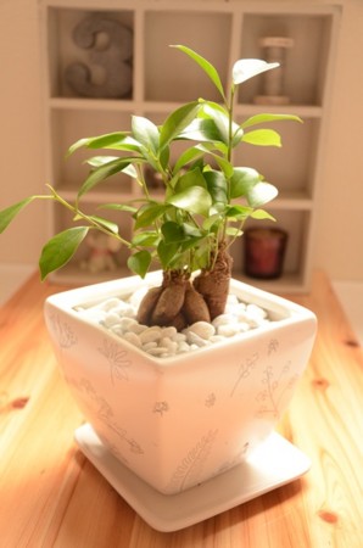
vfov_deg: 43.7
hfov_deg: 29.7
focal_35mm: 45
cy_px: 274
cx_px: 182
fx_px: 684
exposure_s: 1/30
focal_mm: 30
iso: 1600
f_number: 4.2
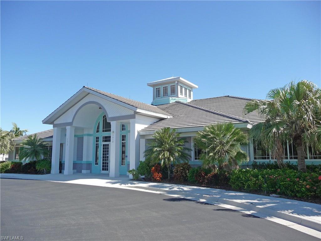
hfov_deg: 63.4
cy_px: 120
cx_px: 160
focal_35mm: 28
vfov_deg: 49.7
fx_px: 260
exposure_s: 1/640
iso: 100
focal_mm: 4.7
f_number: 3.3
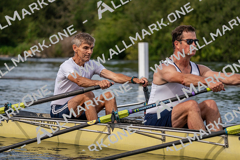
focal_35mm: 200
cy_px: 80
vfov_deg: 6.9
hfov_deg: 10.3
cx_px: 120
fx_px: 1334
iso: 320
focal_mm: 200
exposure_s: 1/1600
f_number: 5.6
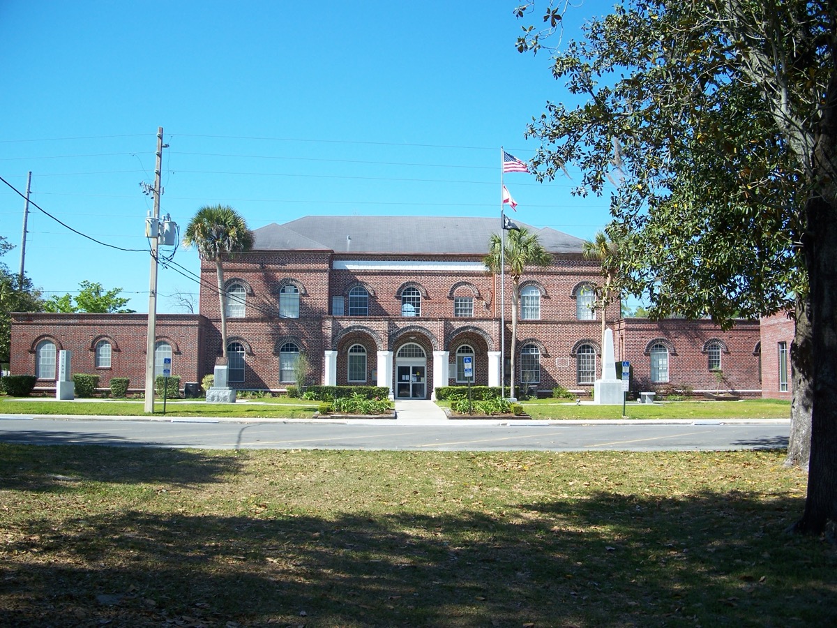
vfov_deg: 38.7
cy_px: 314
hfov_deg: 50.1
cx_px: 418
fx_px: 895
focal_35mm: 37
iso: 64
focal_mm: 7.8
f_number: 2.8
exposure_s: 1/640
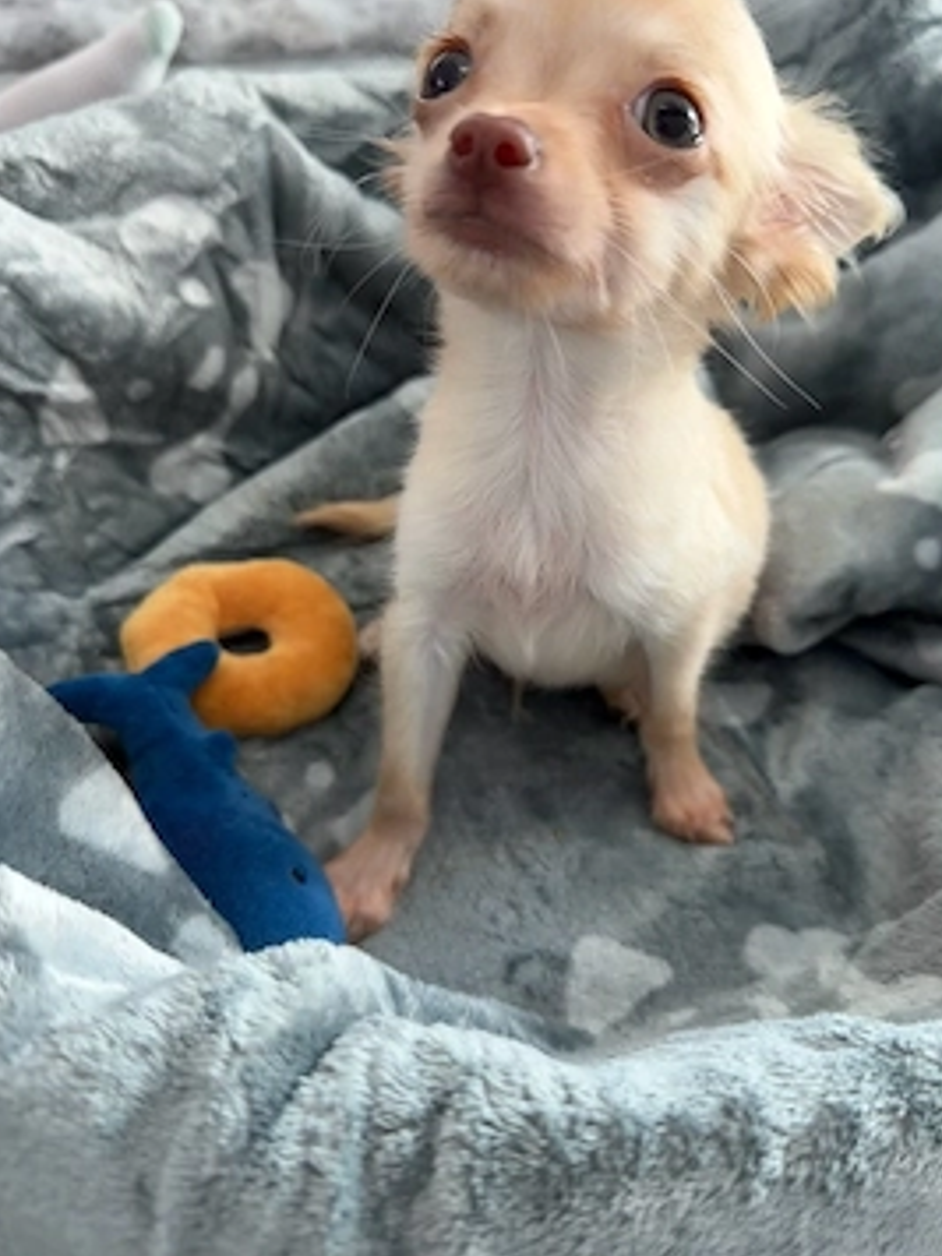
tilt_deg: -40.8
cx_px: 515
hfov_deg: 51.3
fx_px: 980
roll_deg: -7.0
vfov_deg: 65.3
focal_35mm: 27
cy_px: 617
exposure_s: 1/60
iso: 250
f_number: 1.78
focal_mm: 6.76
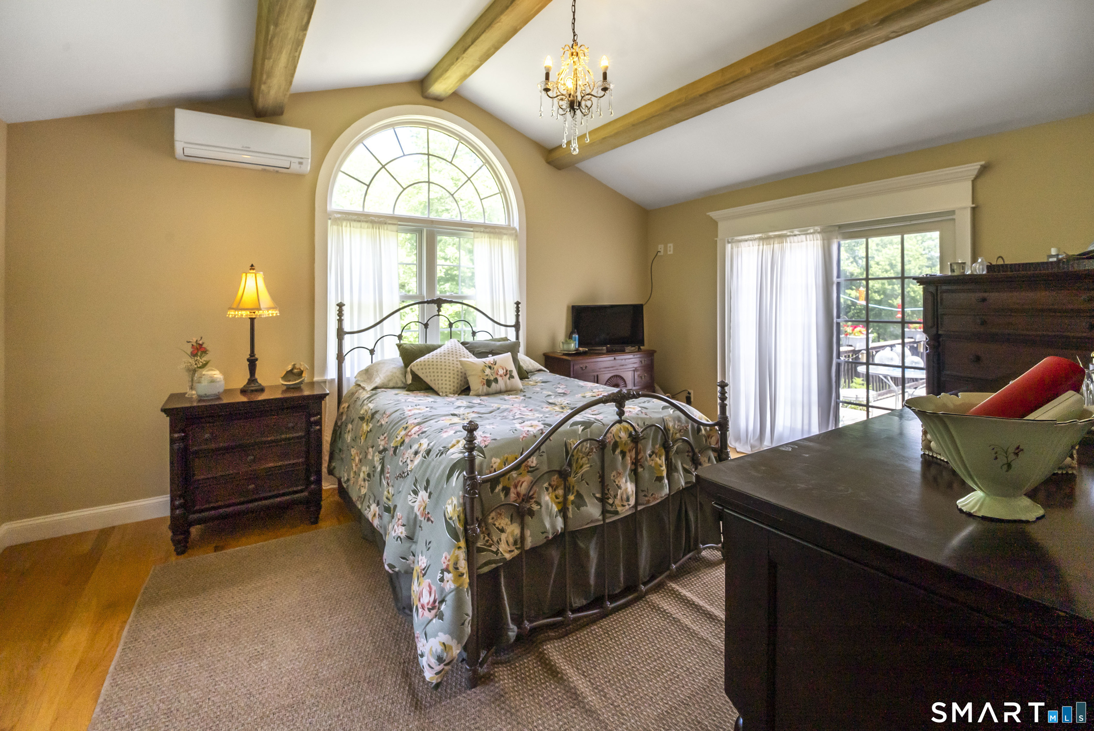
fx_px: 426
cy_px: 366
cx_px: 547
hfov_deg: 104.2
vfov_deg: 81.3
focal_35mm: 14
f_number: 8
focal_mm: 14
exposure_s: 1/100
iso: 1000
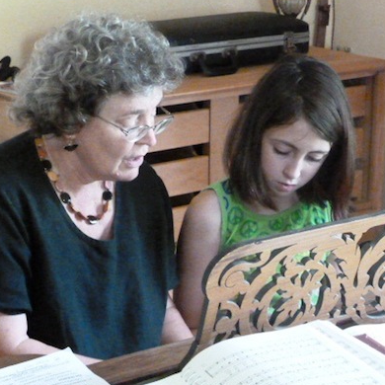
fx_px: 1233
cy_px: 193
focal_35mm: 98
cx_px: 245
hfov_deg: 17.7
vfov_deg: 17.7
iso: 1600
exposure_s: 1/15
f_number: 4.1
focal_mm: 11.9
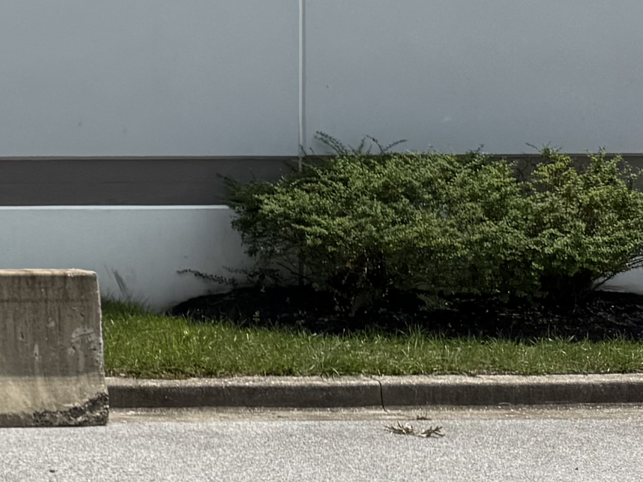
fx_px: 2099
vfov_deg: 13.1
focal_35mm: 113
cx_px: -802
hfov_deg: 13.6
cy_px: 200
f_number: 1.78
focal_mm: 6.76
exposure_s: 1/5714
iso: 80
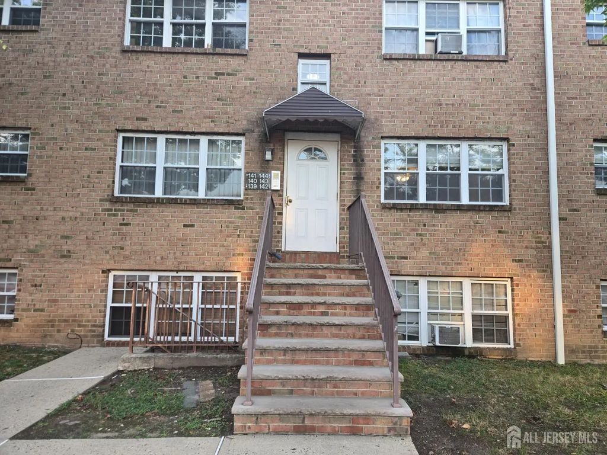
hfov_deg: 73.9
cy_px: 228
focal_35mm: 23
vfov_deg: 58.9
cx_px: 304
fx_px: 403
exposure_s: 1/180
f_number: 1.8
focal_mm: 5.4
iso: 64
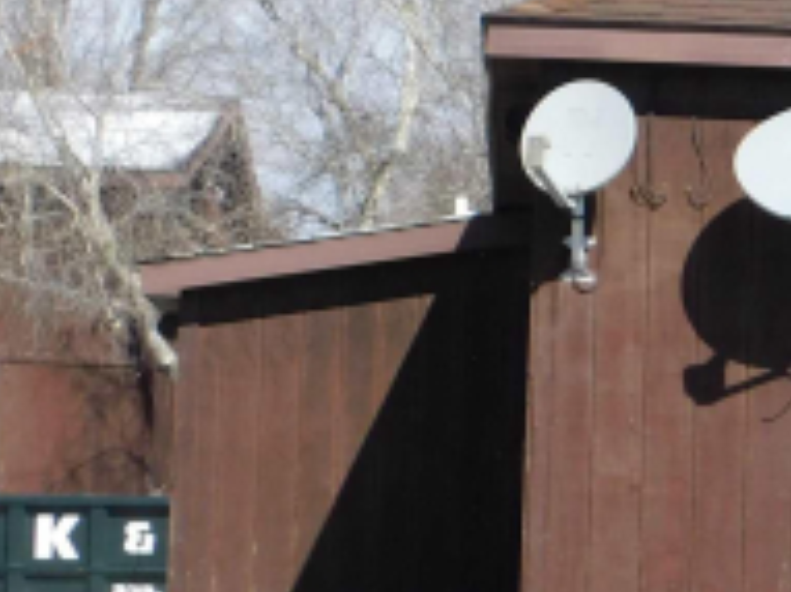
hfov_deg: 11.8
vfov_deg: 9.4
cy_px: 385
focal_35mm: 157
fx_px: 3585
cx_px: 1315
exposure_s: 1/800
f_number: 3.7
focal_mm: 8
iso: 125
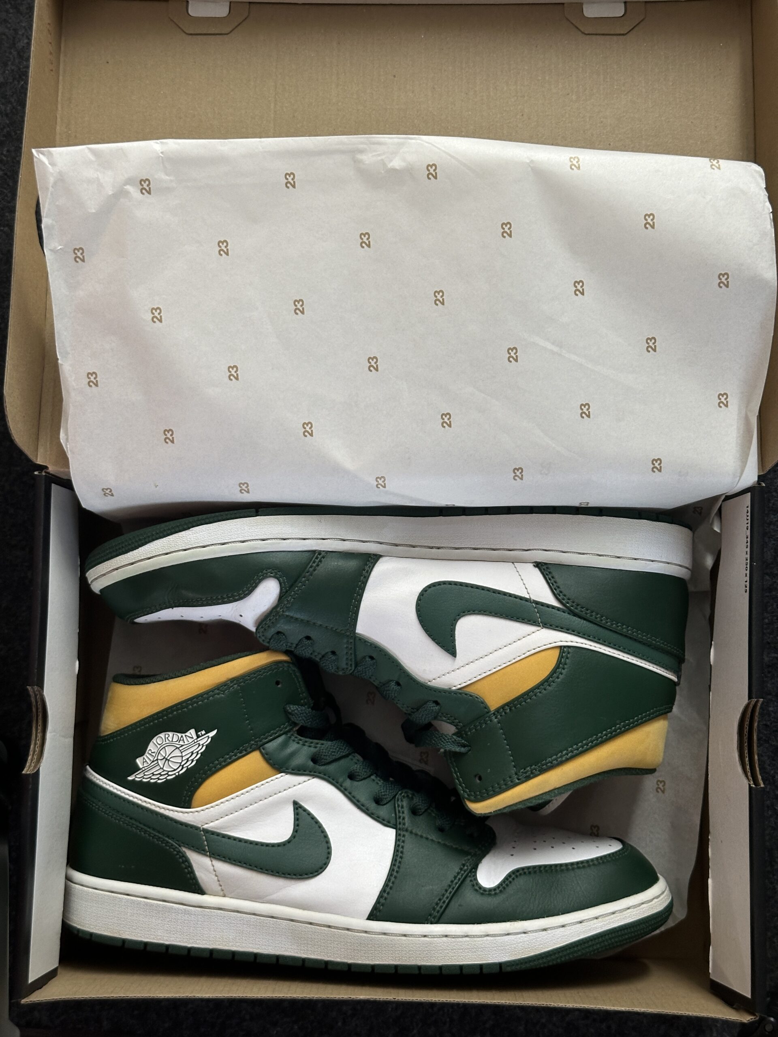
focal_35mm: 48
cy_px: 518
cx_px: 389
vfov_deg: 39.7
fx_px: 1438
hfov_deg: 30.3
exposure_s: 1/50
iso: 160
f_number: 1.78
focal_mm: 6.86
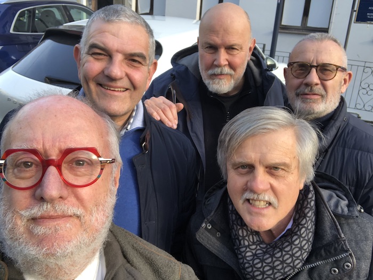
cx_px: 186
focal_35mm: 32
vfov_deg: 44.2
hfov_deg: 56.8
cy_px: 140
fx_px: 345
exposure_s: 1/120
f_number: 2.2
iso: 20
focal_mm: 2.87
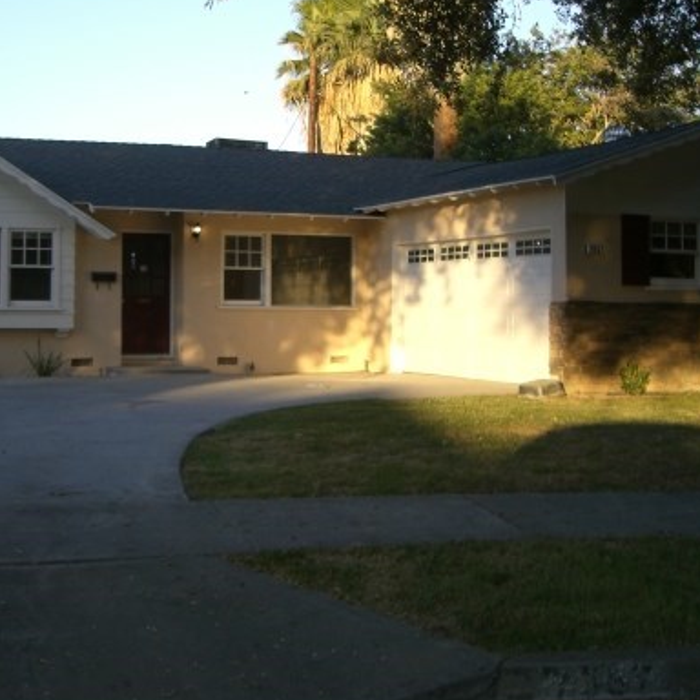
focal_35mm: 56
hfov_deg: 30.5
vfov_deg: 30.5
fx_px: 1281
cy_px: 279
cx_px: 317
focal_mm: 6.2
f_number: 2.7
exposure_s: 1/320
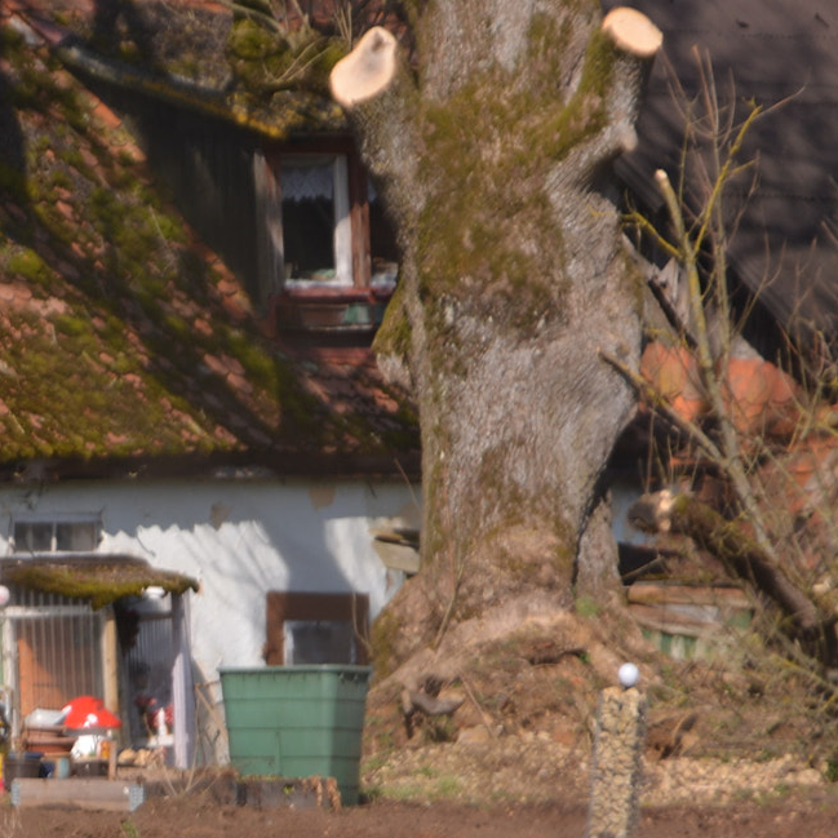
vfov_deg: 2.6
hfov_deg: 2.6
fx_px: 18734
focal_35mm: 684
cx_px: -323
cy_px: 87
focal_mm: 170
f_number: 9
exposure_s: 1/200
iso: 100
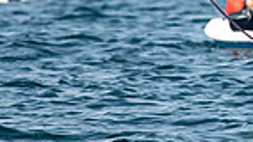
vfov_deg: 0.6
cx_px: 399
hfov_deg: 1.1
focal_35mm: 2009
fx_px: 13483
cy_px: -130
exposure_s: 1/2000
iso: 200
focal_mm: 300
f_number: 5
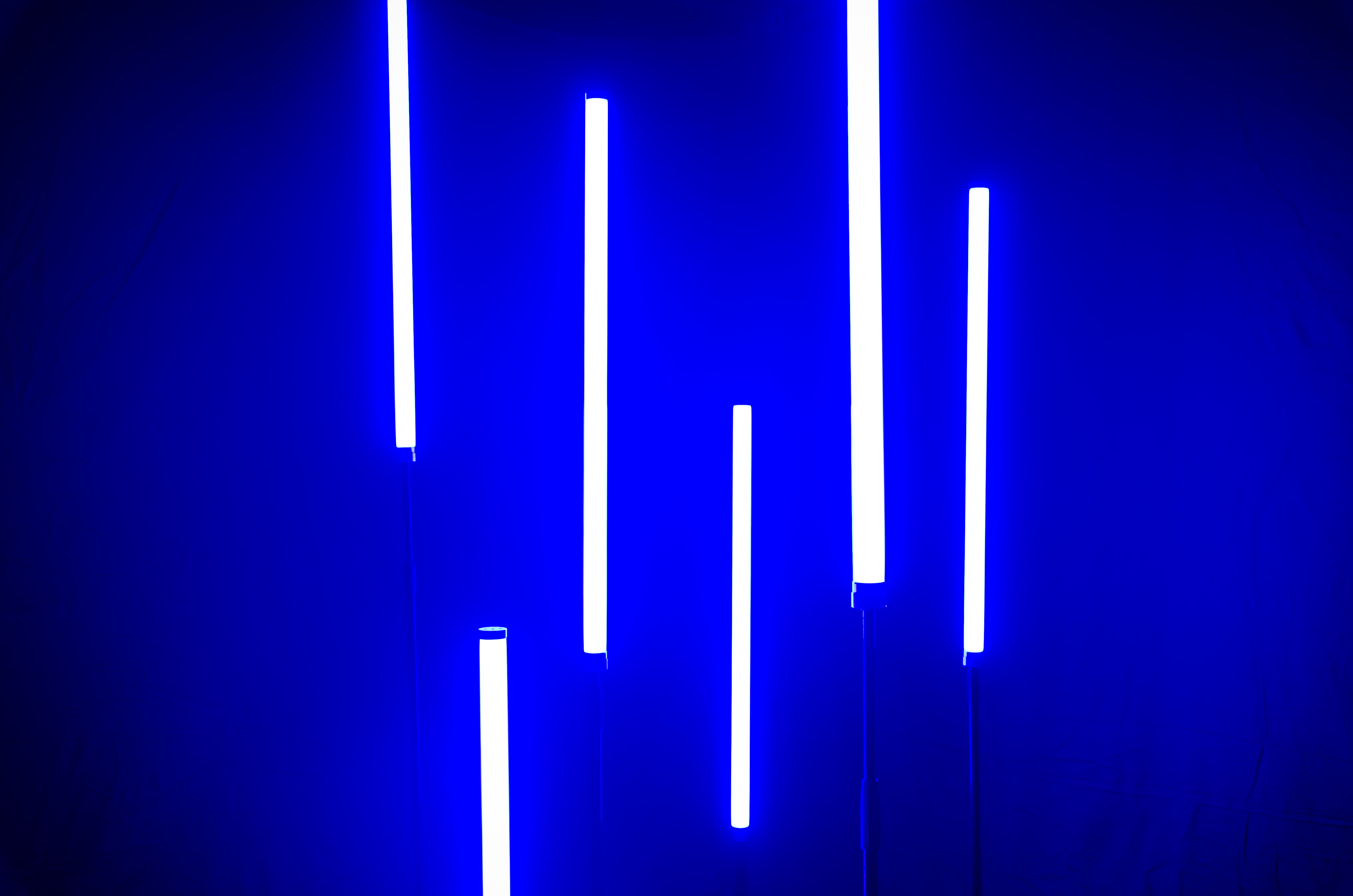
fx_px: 1463
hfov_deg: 49.6
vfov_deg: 34.1
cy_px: 448
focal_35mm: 39
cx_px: 676
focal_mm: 26
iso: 200
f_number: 4
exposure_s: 1/13
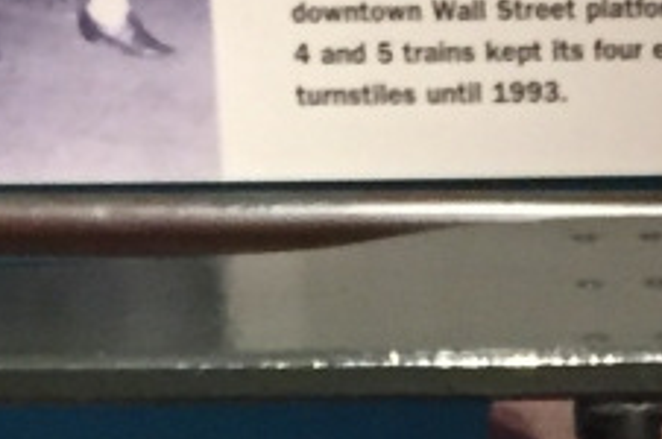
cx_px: 685
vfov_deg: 5.9
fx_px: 3930
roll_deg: -0.3
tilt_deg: -22.9
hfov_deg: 9.6
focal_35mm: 214
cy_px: 1361
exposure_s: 1/30
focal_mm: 4.15
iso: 250
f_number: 2.2
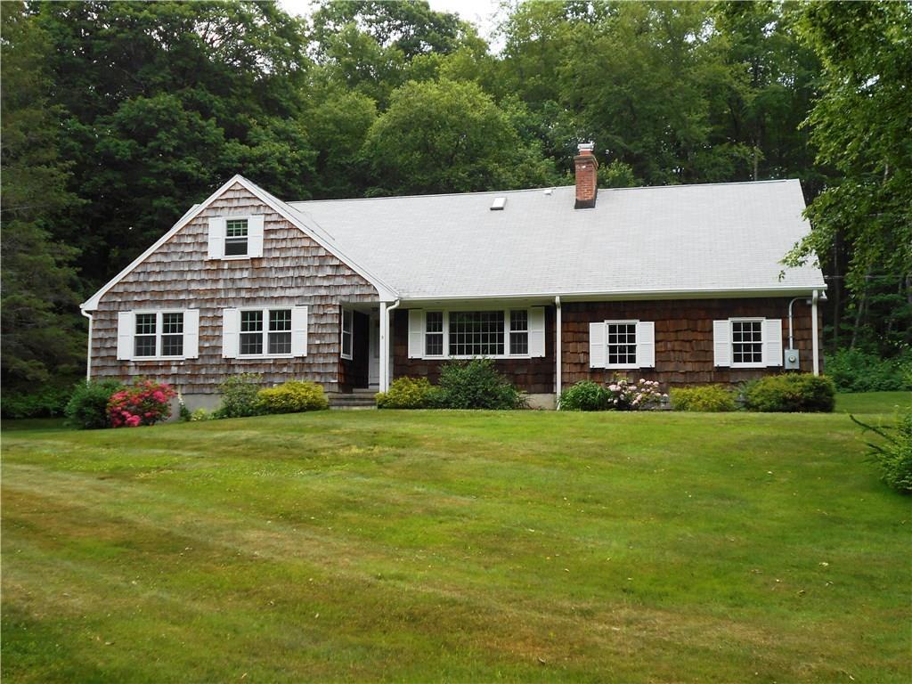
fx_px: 975
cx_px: 456
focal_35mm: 37
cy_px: 342
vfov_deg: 38.7
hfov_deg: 50.1
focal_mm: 6.7
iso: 80
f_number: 3.9
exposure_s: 1/250
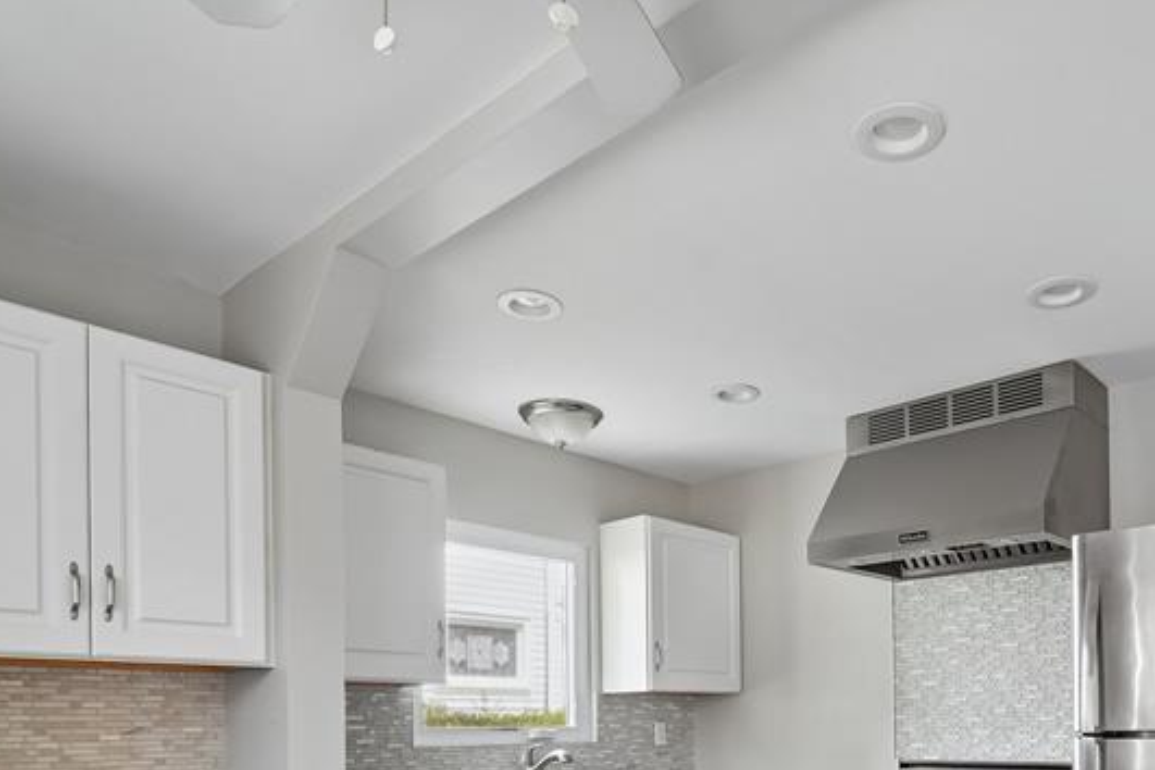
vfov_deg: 43.1
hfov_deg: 65.5
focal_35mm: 27
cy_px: 718
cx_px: 774
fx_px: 866
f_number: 8
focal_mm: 14
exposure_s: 1/6
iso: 400
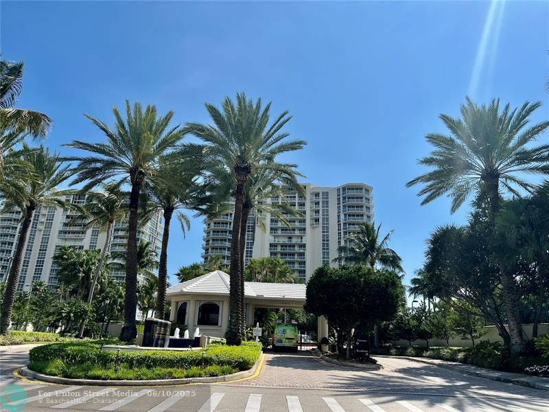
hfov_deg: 67.3
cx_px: 274
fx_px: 412
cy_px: 206
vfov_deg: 53.1
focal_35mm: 26
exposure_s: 1/6993
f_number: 1.5
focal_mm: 5.7
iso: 50
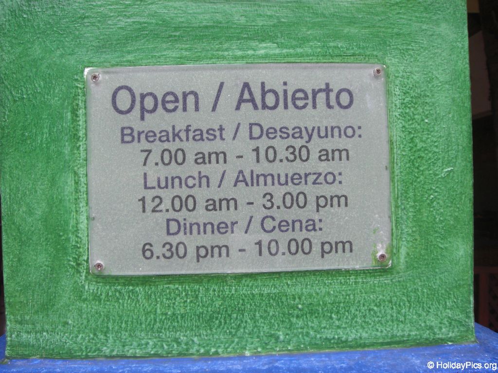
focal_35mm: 38
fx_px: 547
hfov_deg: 49.0
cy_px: 186
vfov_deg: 37.7
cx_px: 249
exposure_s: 1/80
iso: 100
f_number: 2.7
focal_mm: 6.2
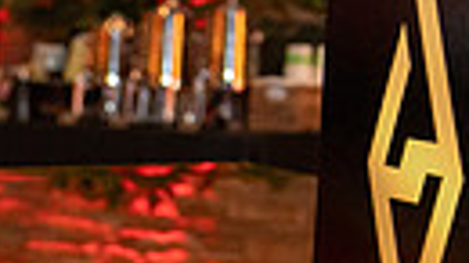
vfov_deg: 10.7
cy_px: -9
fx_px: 1392
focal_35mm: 112
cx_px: 920
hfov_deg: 15.5
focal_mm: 24
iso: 3200
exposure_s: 1/60
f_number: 4
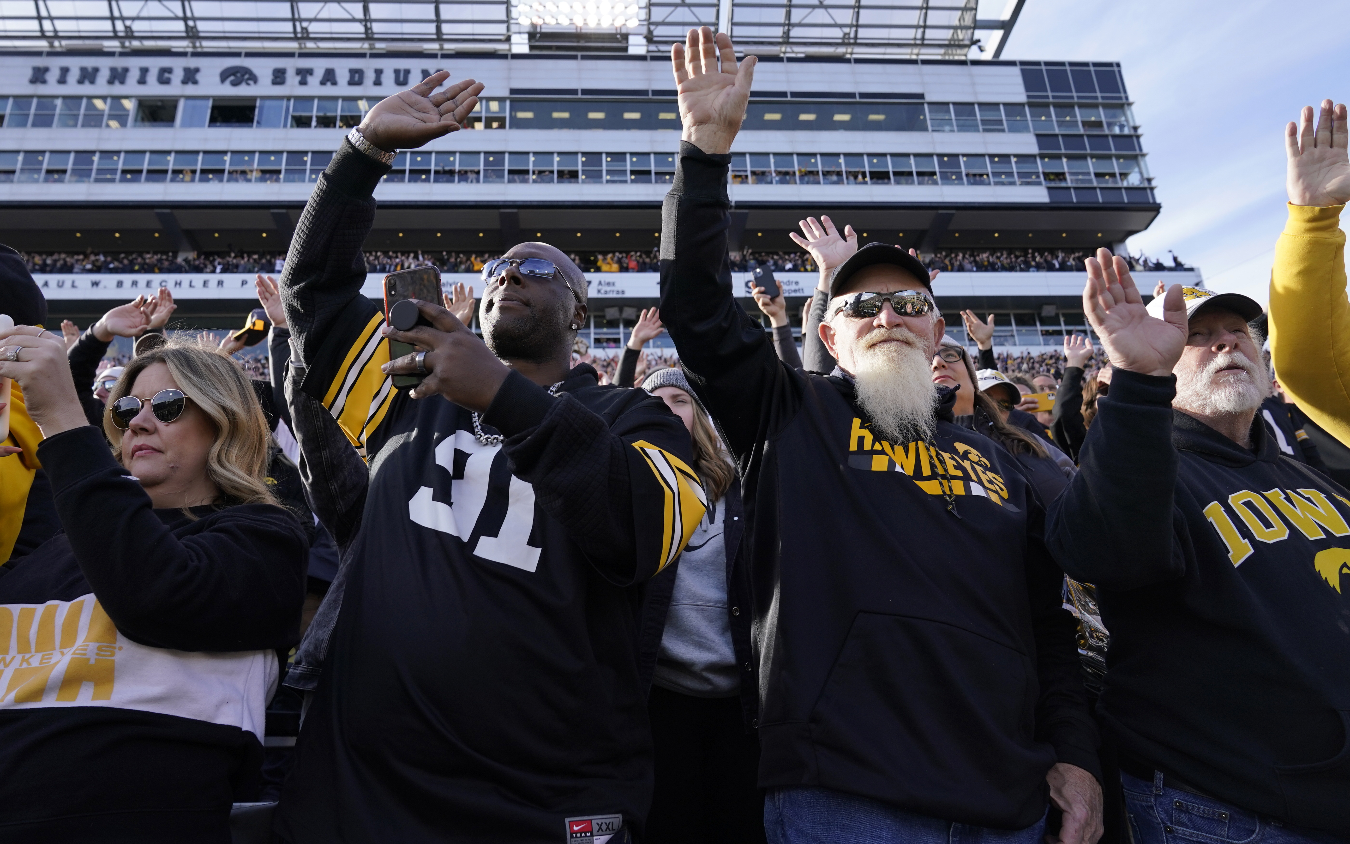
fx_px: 957
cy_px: 403
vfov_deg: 47.6
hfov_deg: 70.4
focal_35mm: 26
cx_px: 642
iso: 400
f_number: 5
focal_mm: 24
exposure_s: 1/800
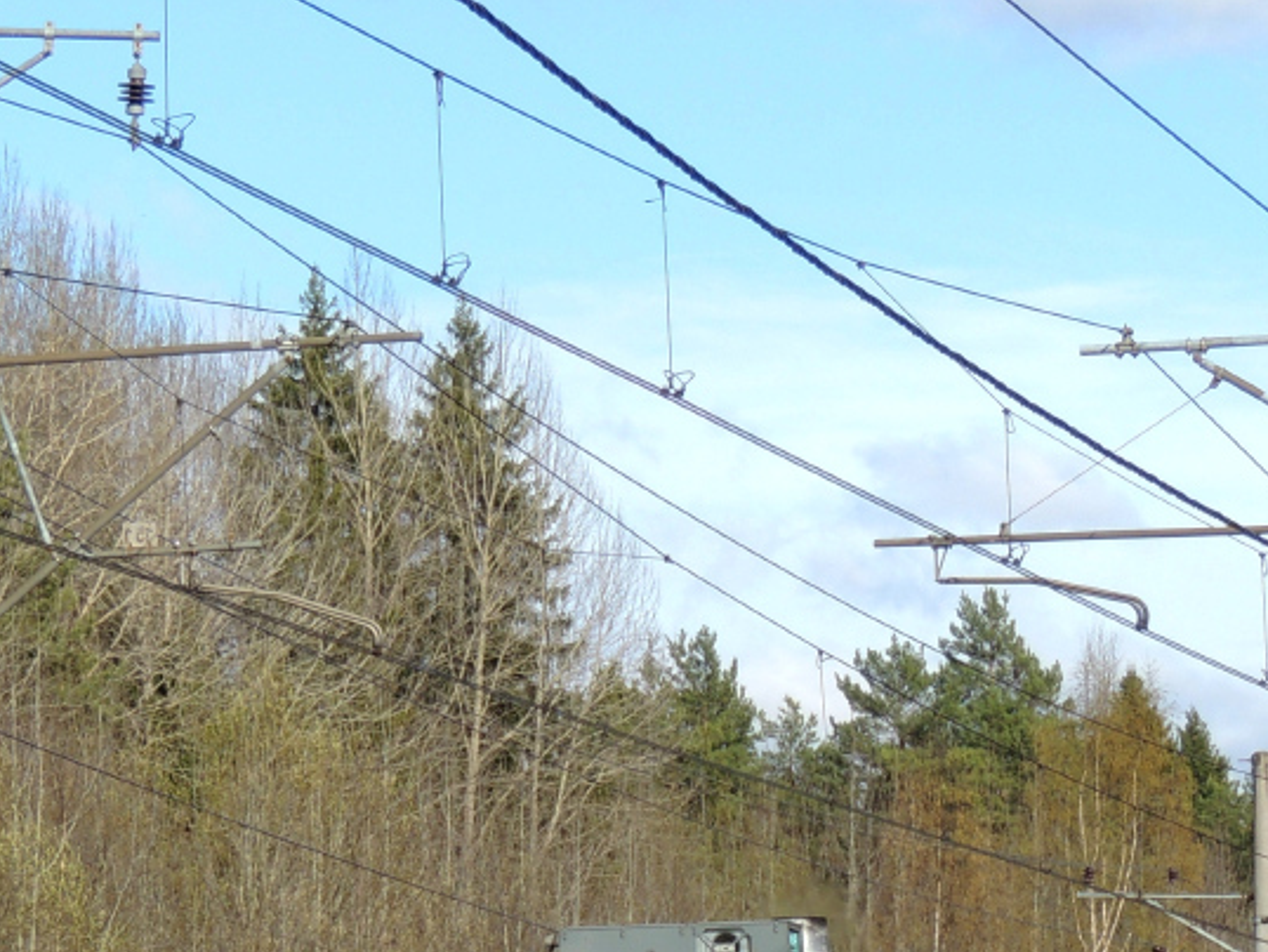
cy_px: 1058
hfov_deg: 6.3
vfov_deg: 4.8
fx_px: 11434
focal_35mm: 312
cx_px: 514
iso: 100
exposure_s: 1/500
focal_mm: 21.4
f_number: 4.2
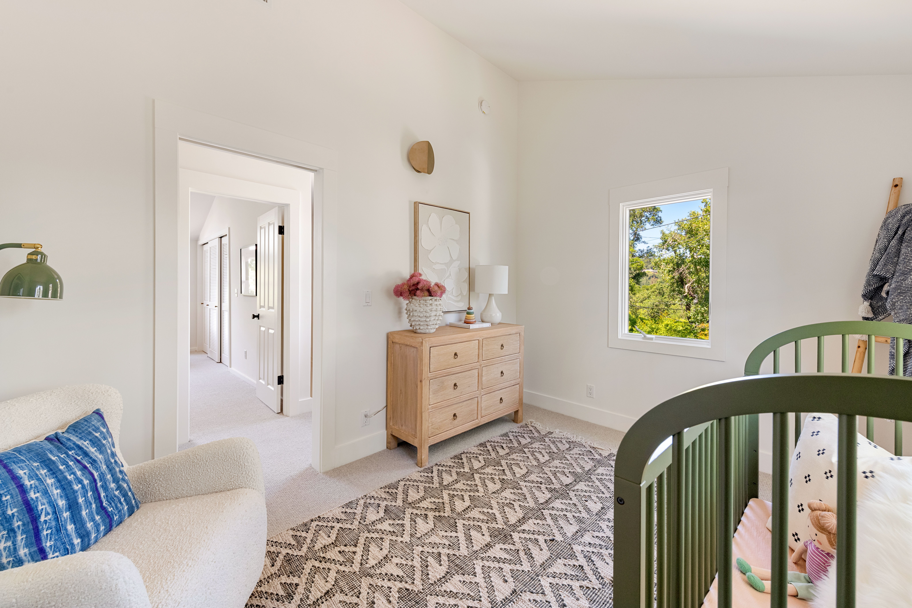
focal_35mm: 14
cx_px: 456
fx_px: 355
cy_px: 304
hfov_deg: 104.3
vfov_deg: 81.2
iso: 800
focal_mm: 14
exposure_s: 1/20
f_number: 9
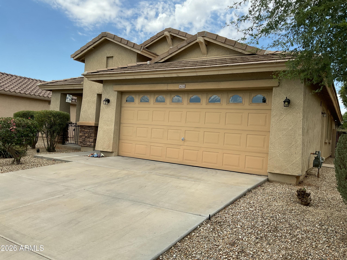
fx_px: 291
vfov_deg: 48.2
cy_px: 130
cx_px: 174
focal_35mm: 29
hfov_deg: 61.7
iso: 16
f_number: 1.8
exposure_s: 1/1250
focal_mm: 3
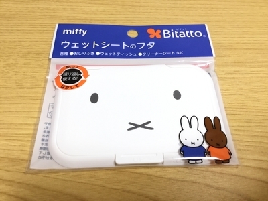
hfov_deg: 58.4
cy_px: 100
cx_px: 134
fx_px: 240
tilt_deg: -59.8
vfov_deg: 45.4
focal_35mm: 31
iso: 50
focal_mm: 3.3
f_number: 2.4
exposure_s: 1/30
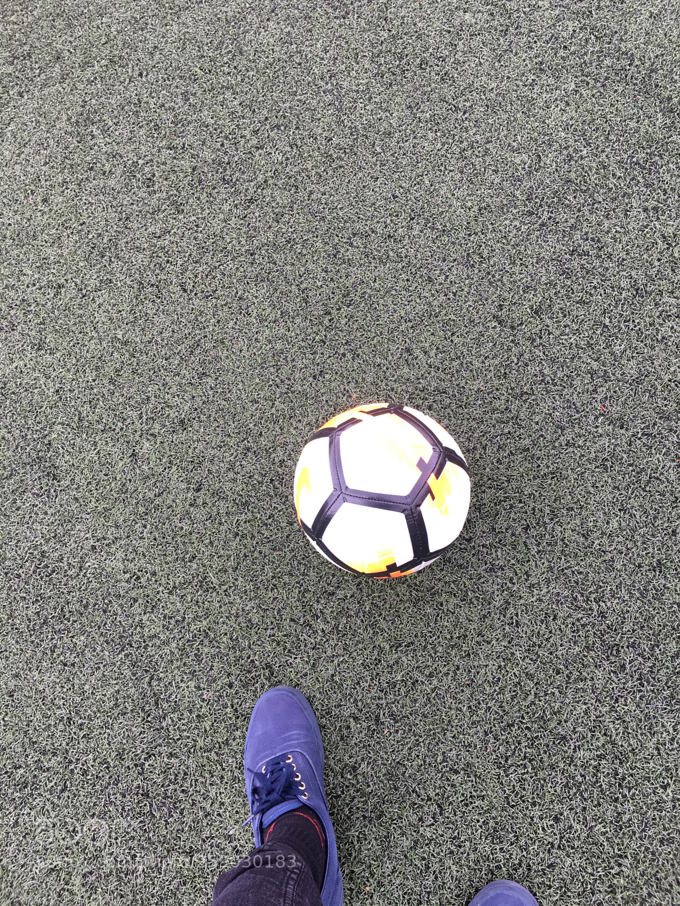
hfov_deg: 48.2
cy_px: 453
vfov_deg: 61.7
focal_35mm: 29
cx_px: 340
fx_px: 760
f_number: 2.2
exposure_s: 1/120
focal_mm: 4.15
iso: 40
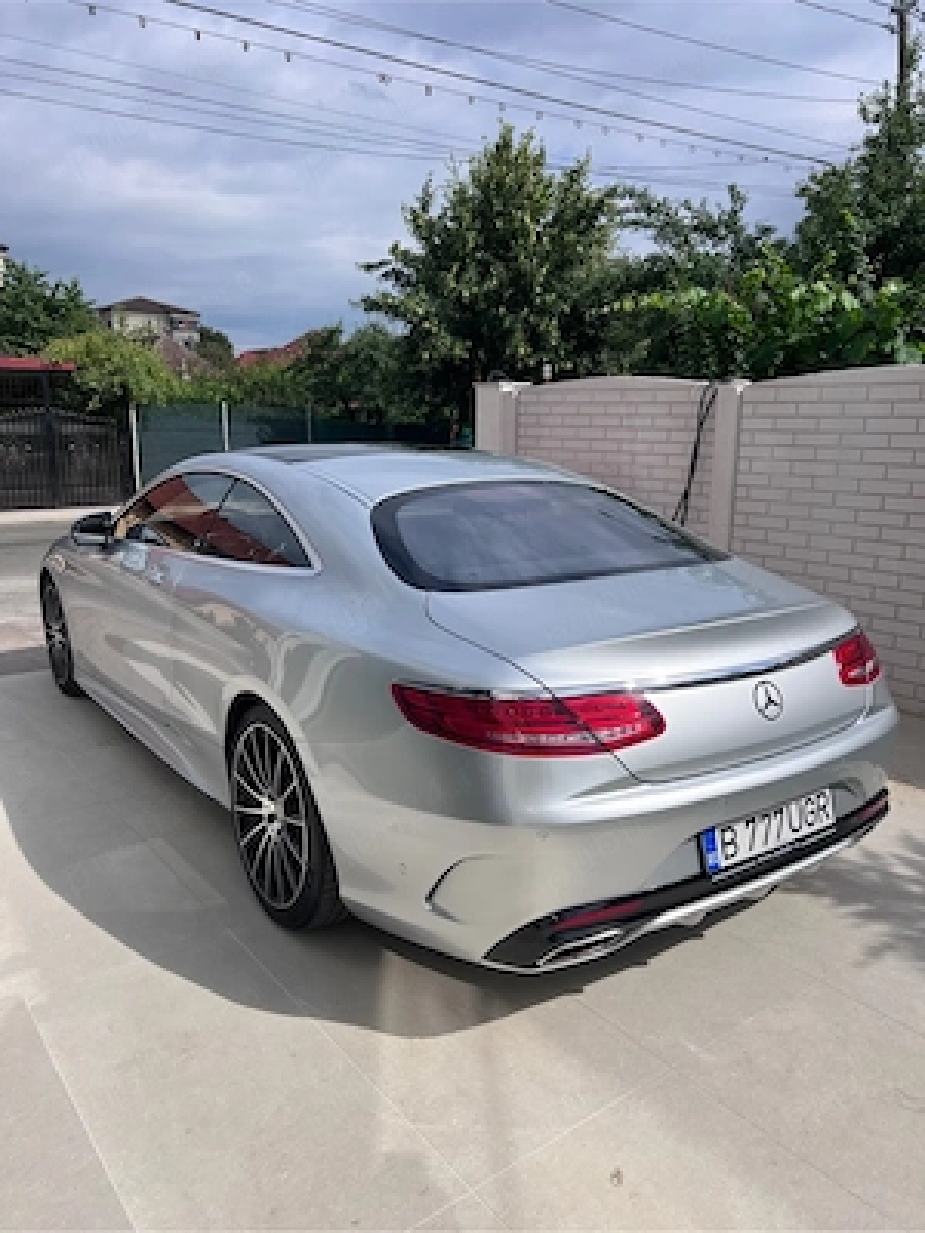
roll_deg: -0.2
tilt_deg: -11.9
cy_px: 616
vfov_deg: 67.3
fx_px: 926
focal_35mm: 26
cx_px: 462
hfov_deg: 53.1
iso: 50
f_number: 1.5
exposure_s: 1/7463
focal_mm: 5.7
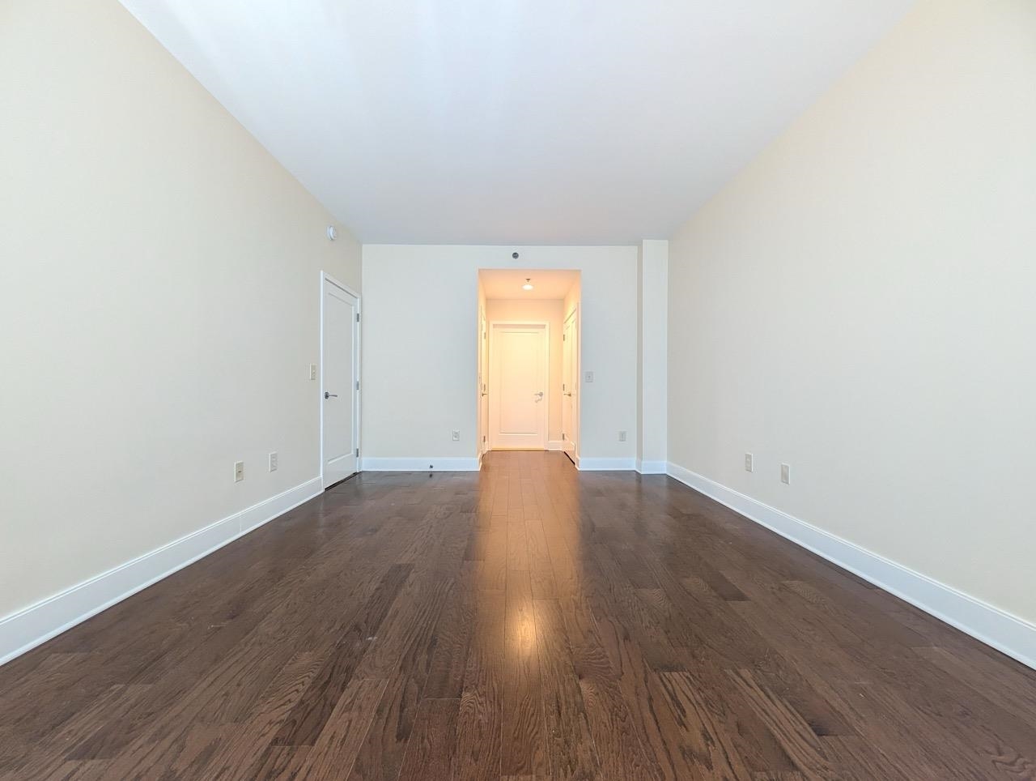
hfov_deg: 110.5
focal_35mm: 12
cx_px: 518
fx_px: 360
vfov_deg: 94.6
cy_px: 390
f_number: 1.7
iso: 88
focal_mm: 2.02
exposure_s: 1/29.6
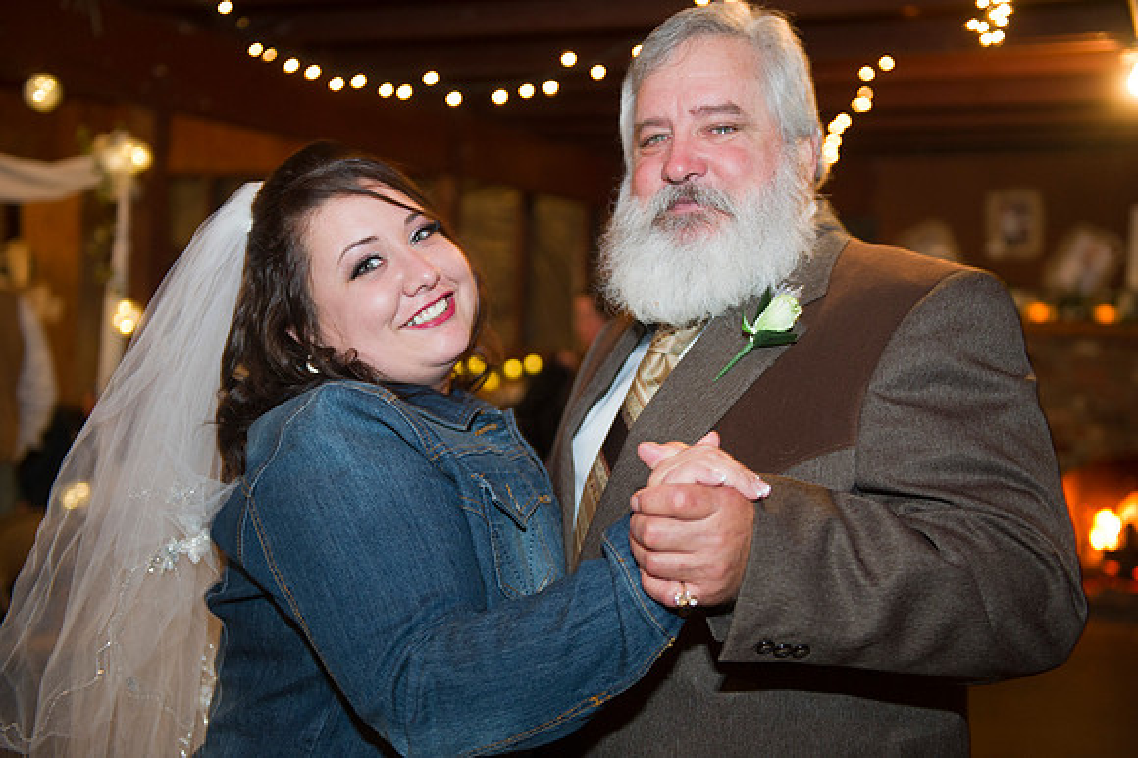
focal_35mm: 48
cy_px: 379
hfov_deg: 41.1
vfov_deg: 28.0
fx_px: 1516
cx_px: 569
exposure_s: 1/40
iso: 1250
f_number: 2.8
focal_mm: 48
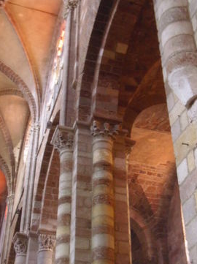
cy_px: 135
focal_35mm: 61
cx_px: 97
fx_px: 464
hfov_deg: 24.0
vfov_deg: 31.7
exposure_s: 1/2
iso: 400
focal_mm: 9.3
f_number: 3.7
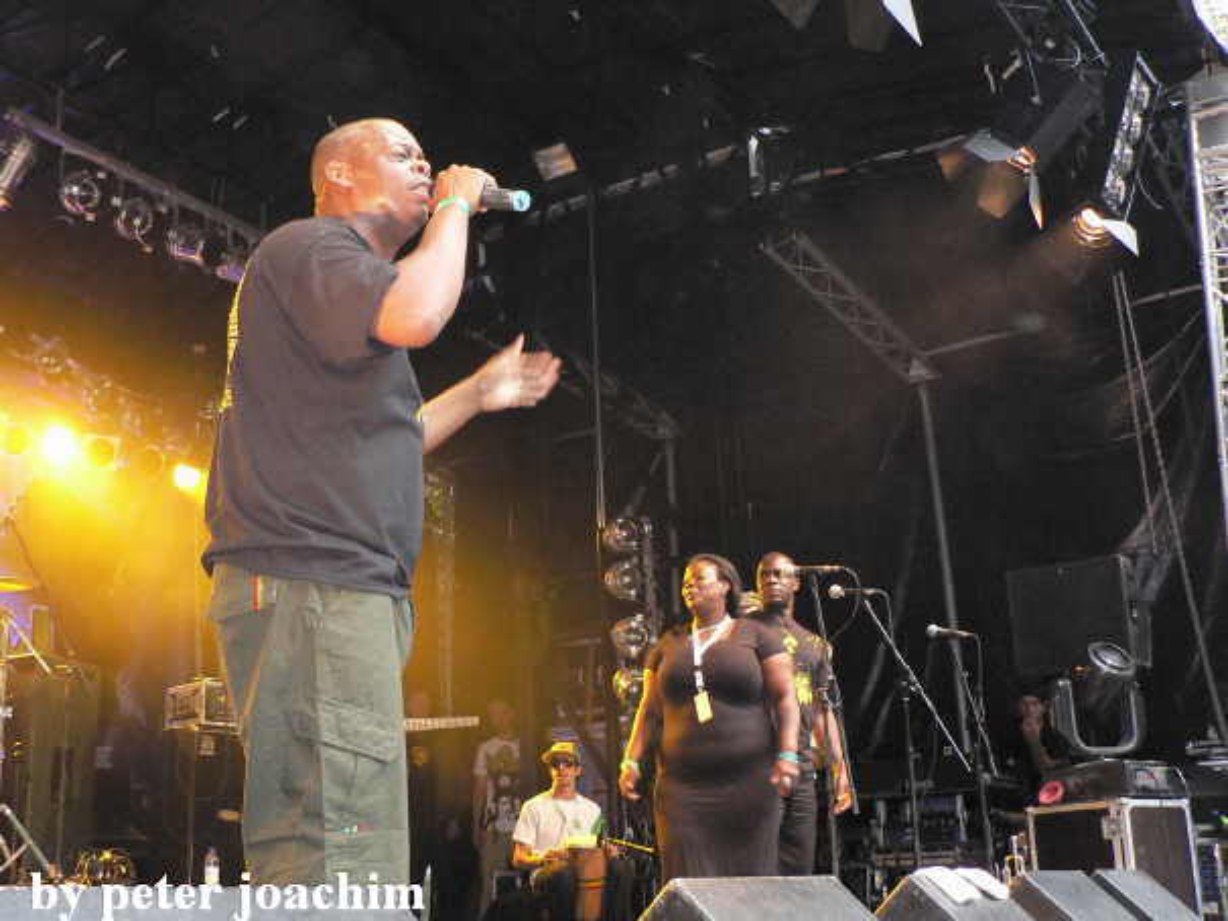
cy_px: 460
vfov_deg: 40.7
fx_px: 1242
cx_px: 614
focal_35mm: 35
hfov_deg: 52.6
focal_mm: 6
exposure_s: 1/60
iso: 400
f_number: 2.8
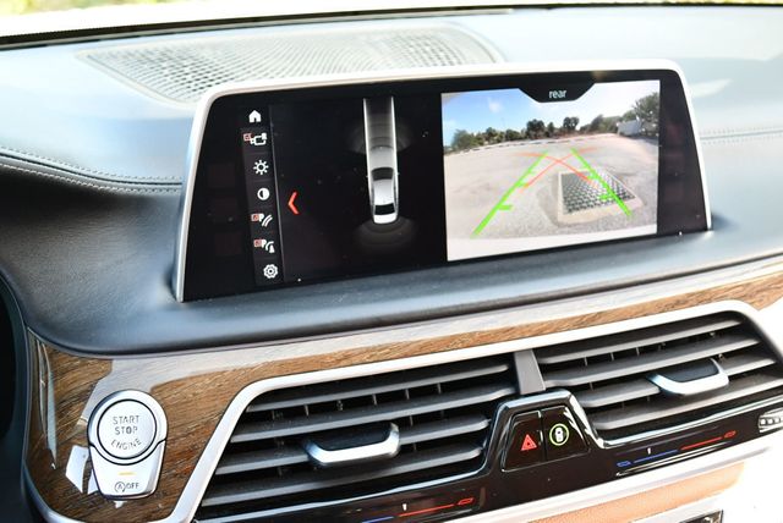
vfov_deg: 36.9
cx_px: 392
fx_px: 784
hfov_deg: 53.1
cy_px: 262
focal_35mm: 36
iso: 800
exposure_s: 1/250
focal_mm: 18
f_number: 3.5
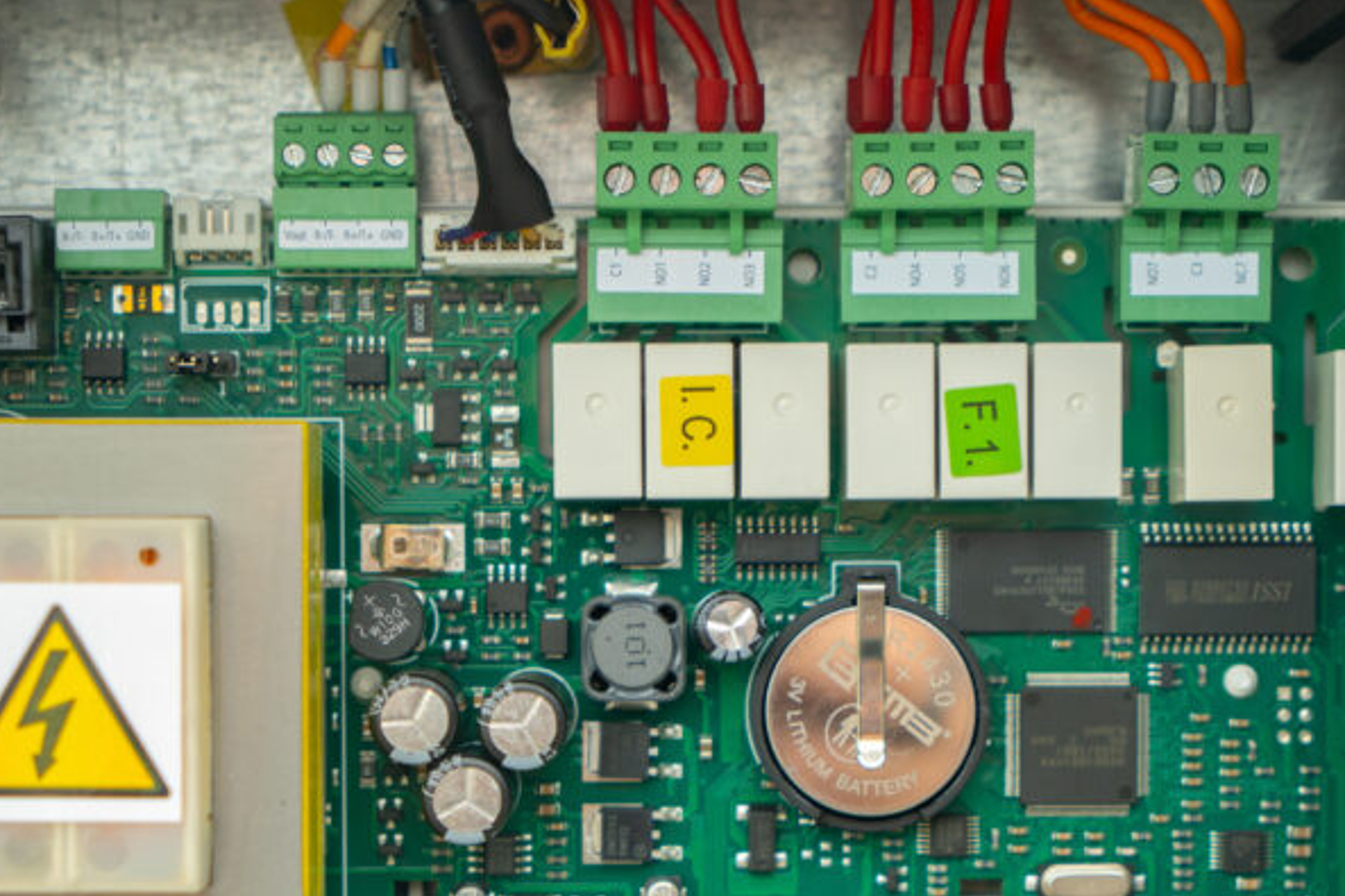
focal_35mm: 95
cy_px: 768
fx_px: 3548
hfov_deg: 21.5
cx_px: 676
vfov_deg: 14.3
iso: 250
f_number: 4.5
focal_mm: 55
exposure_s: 1/160
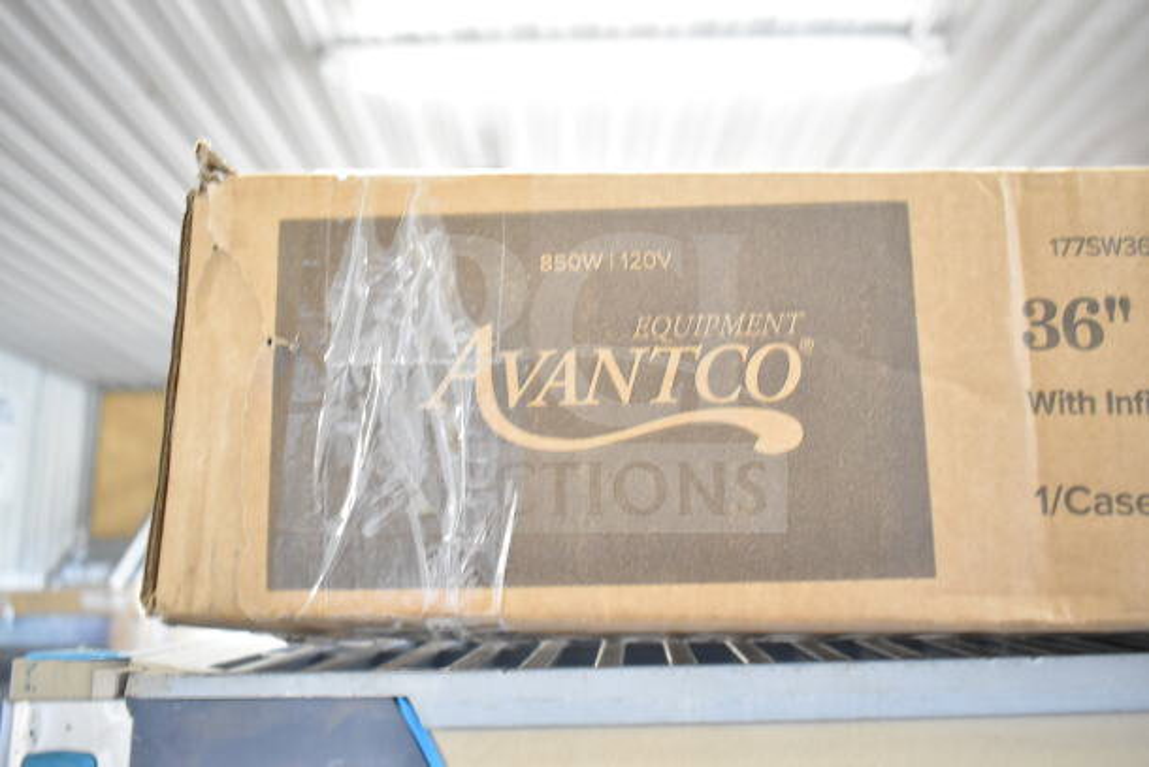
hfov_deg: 61.9
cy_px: 384
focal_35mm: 30
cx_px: 574
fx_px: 958
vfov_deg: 43.6
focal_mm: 20
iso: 1600
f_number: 3.8
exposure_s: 1/50
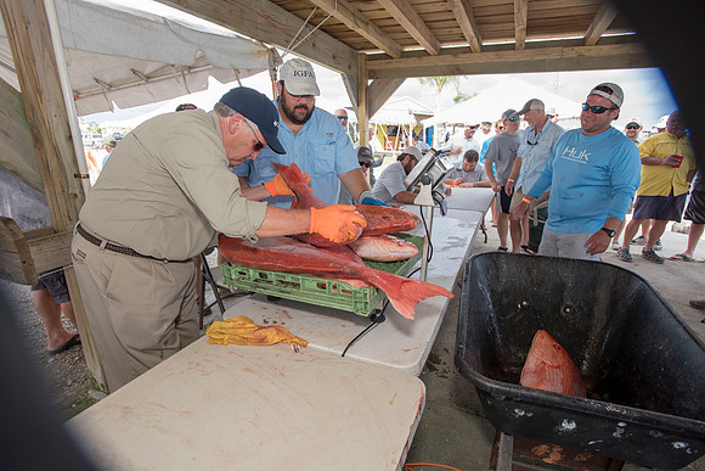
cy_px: 236
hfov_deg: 86.9
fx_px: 372
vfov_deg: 64.6
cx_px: 352
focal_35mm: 19
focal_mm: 19
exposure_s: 1/160
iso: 250
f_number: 5
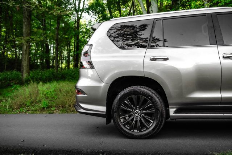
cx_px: 116
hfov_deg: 48.4
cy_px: 78
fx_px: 258
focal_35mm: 40
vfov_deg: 33.4
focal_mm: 40
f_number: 4
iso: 640
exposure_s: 1/320
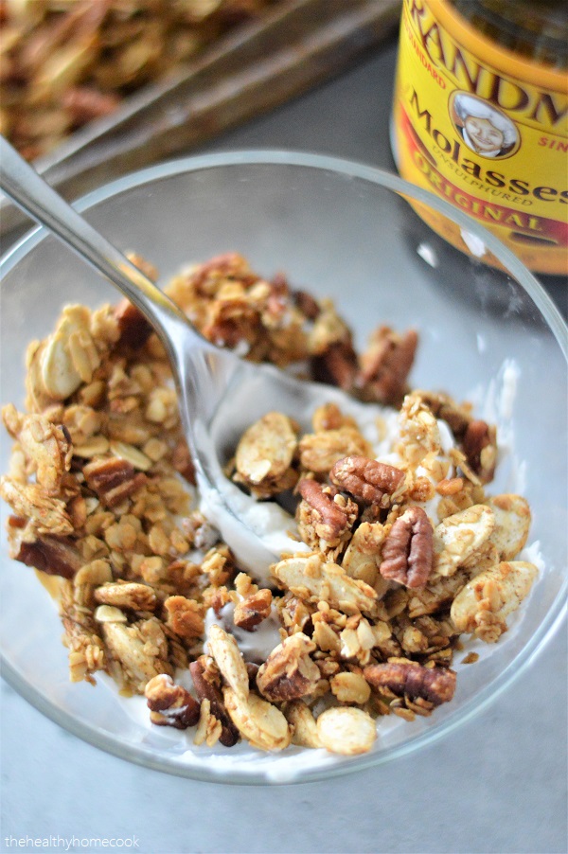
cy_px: 427
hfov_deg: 18.2
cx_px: 284
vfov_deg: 27.0
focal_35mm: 75
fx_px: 1778
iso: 2800
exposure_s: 1/500
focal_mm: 50
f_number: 2
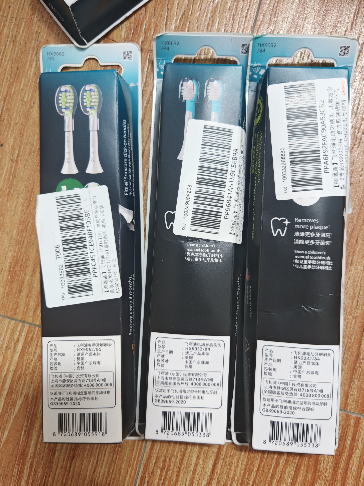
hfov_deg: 51.4
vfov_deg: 65.3
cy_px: 243
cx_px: 182
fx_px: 379
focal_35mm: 27
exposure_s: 1/33
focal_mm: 6.67
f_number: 1.9
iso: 800
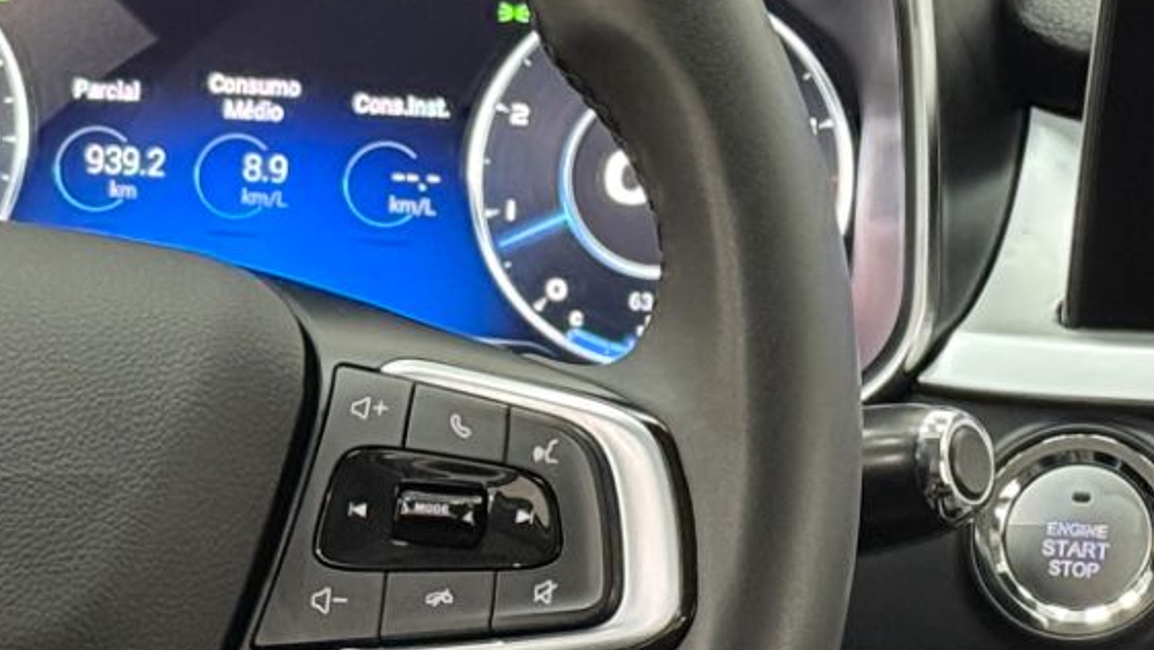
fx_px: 5479
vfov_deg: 6.8
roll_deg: -0.4
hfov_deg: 12.0
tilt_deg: -21.6
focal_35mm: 179
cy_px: 728
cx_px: 776
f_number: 1.78
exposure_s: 1/30
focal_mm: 6.76
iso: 500
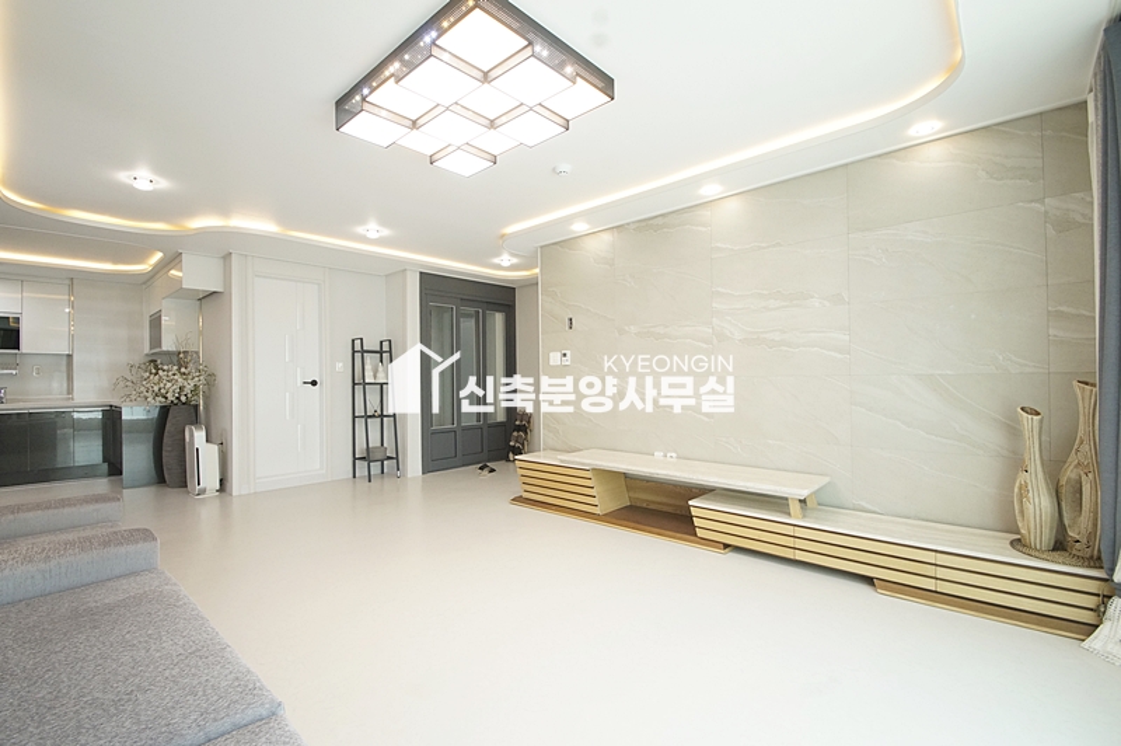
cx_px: 560
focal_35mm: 15
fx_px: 467
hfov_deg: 100.4
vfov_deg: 77.2
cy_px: 373
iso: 800
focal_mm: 10
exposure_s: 1/30
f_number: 9
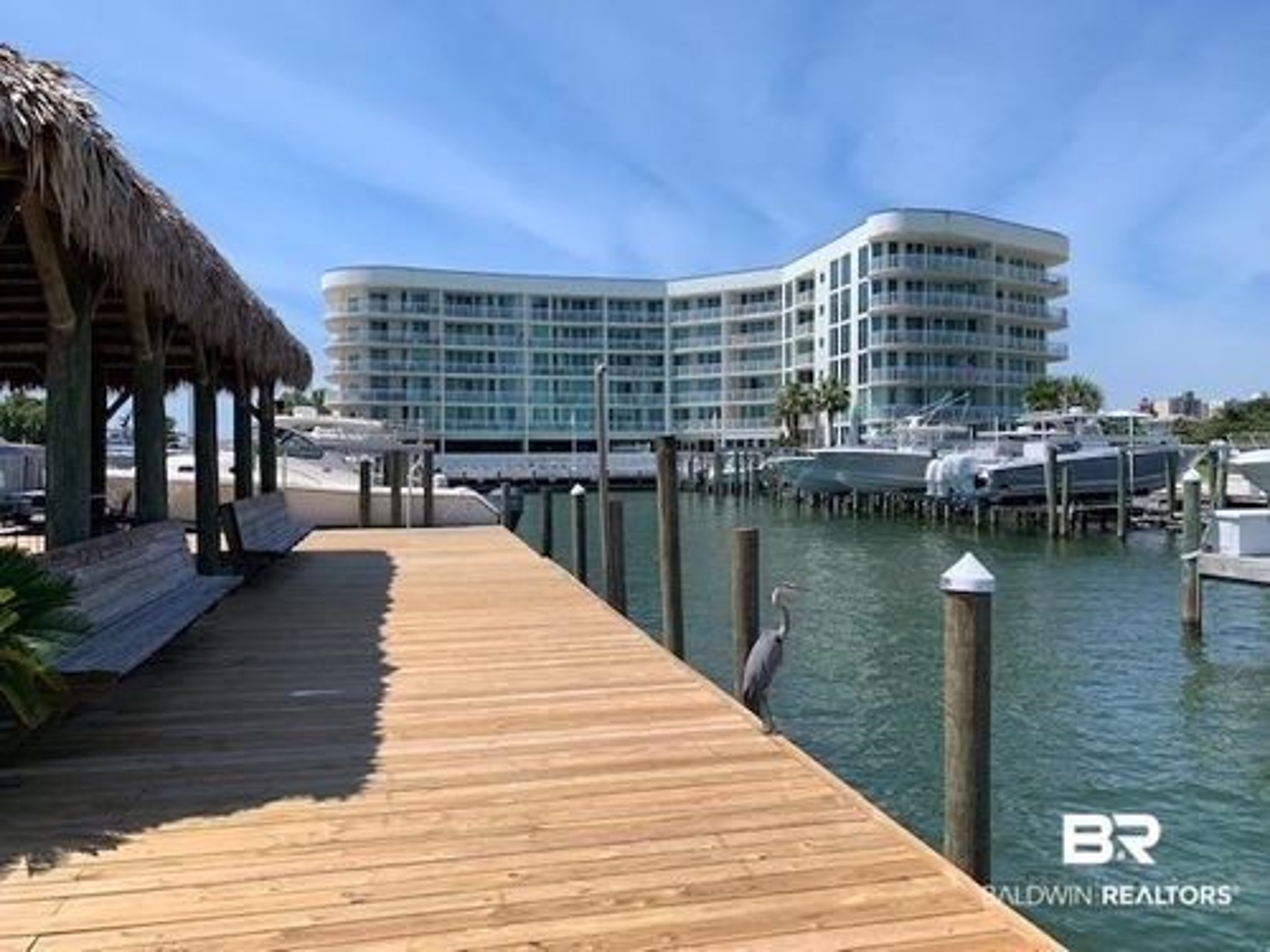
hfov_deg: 67.3
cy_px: 476
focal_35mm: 26
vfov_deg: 53.1
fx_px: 954
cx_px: 635
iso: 25
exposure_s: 1/2421
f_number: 1.8
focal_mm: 4.25
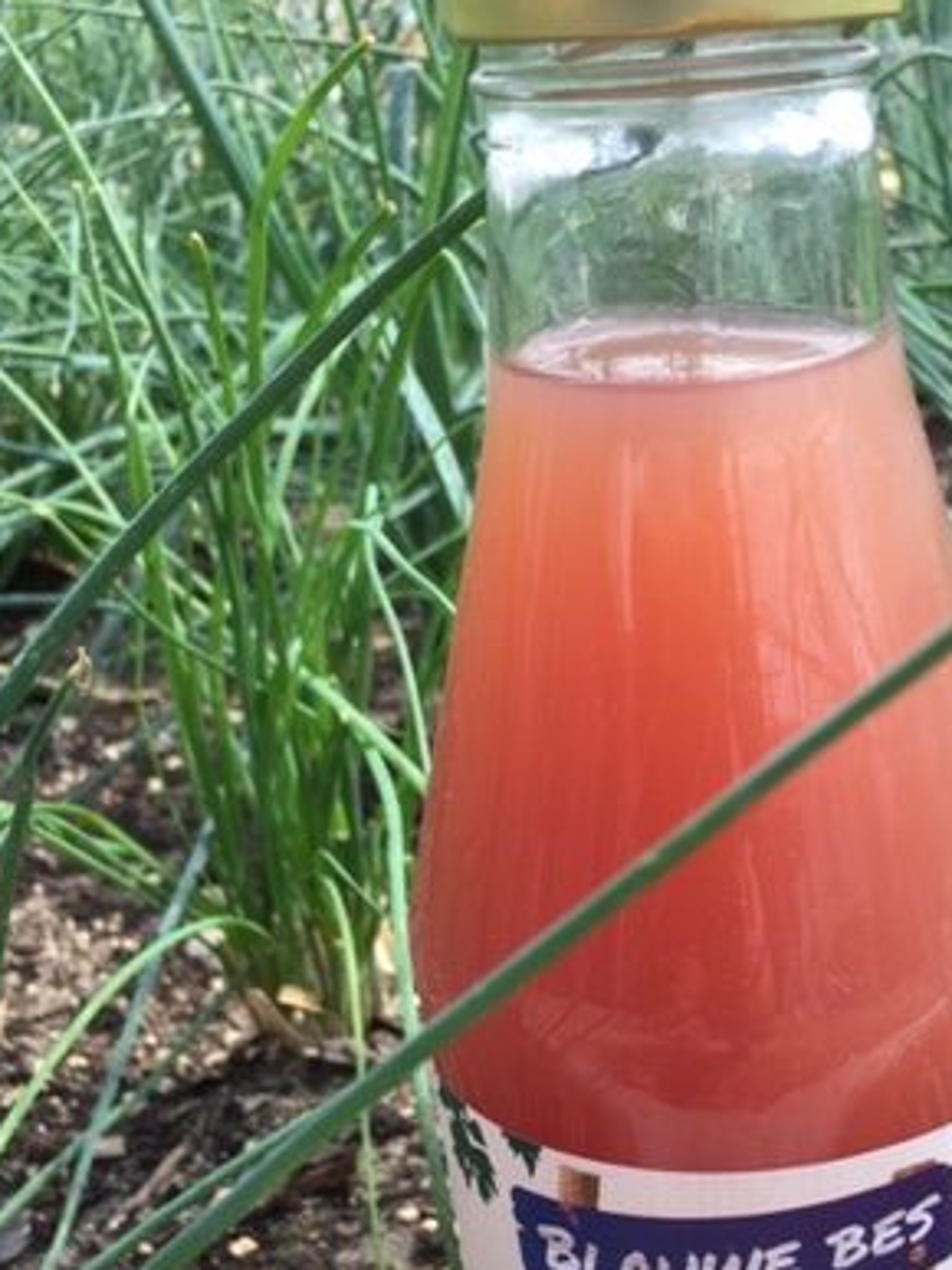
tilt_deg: -28.2
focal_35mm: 48
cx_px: 748
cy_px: 909
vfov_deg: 38.9
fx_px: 1761
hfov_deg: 29.6
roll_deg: +4.1
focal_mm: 4.15
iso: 32
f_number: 2.2
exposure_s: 1/321
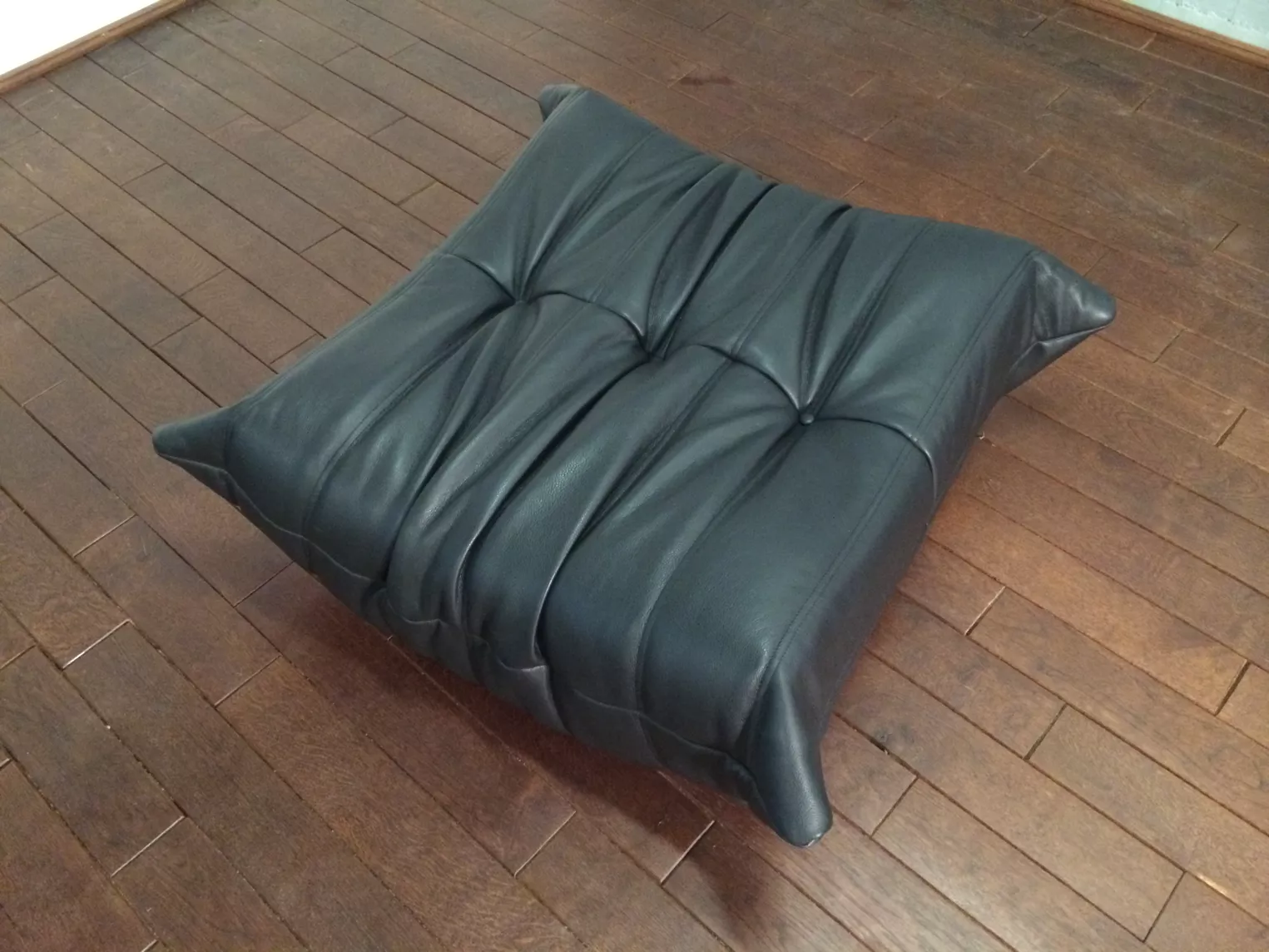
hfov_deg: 60.0
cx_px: 634
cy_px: 476
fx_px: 1100
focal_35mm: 30
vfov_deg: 46.8
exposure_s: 1/17
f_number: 2.2
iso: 640
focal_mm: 4.12
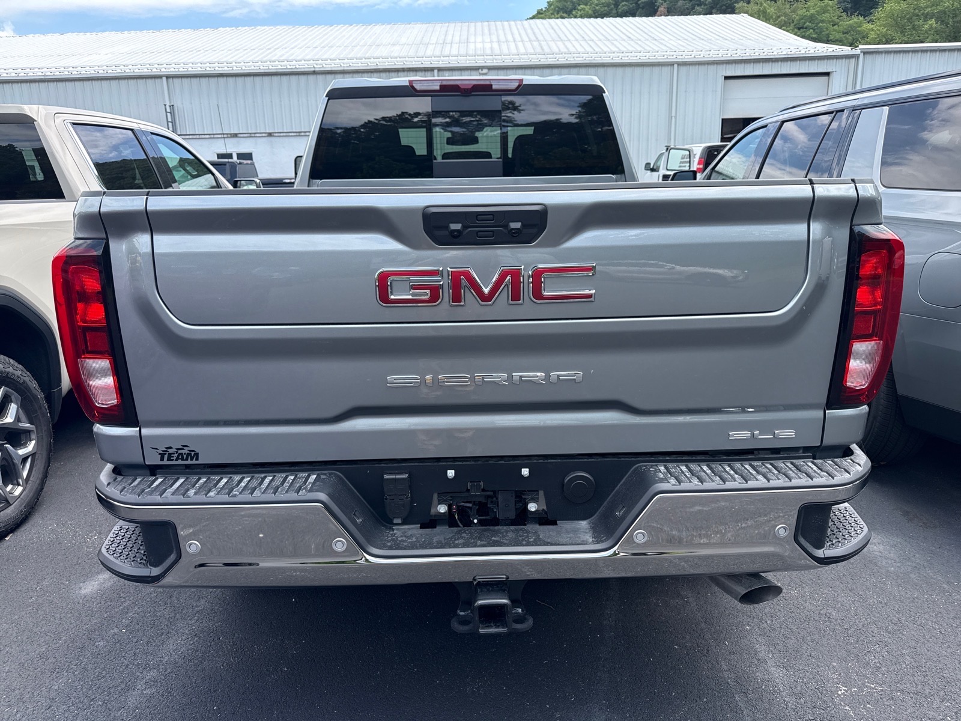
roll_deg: +1.3
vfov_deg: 56.8
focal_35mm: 24
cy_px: 360
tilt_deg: -13.5
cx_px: 480
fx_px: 666
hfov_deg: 71.6
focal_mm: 6.76
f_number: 1.78
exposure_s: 1/1271
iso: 100
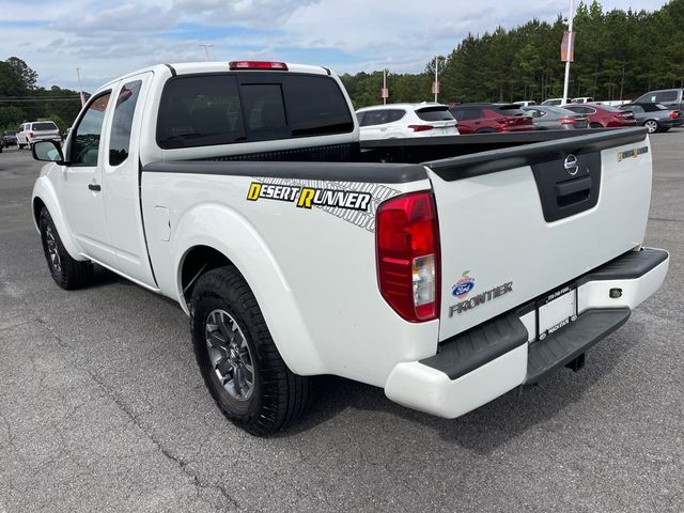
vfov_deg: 53.1
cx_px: 342
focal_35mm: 26
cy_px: 256
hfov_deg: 67.3
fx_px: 514
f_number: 1.6
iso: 32
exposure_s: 1/3509
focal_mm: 4.2
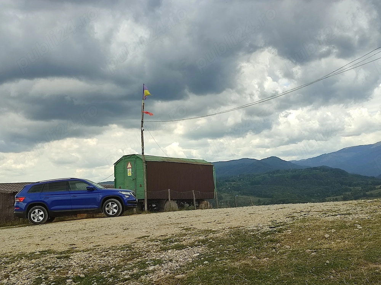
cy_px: 142
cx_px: 190
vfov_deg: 56.8
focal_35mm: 24
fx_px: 264
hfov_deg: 71.6
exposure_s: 1/405
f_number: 1.89
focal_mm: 5.89
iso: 50
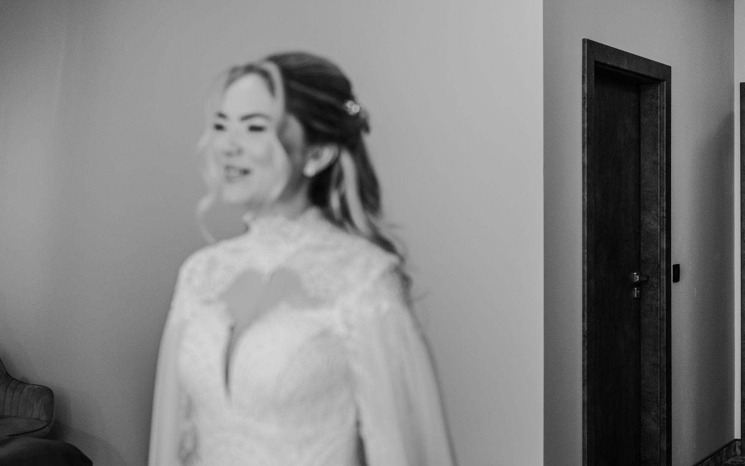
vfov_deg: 24.7
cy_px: 329
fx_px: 1056
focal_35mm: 52
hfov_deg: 38.6
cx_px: 471
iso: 500
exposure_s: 1/250
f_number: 2.2
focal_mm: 35
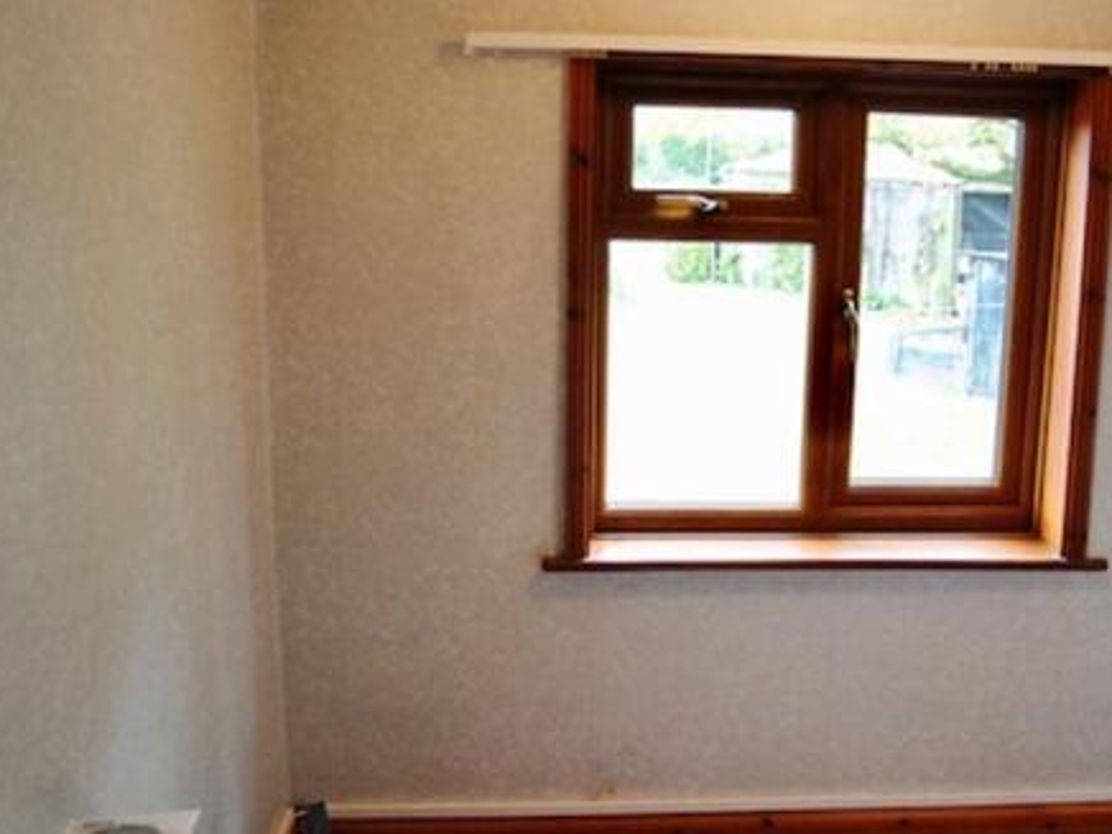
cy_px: 494
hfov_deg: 47.4
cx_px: 696
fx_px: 1253
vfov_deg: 36.7
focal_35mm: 39
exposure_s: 1/20
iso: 400
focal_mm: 18
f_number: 3.5
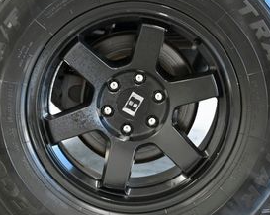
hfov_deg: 19.8
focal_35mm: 97
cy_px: 102
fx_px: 775
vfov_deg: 15.8
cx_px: 132
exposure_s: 1/320
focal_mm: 44
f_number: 4.5
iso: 2500
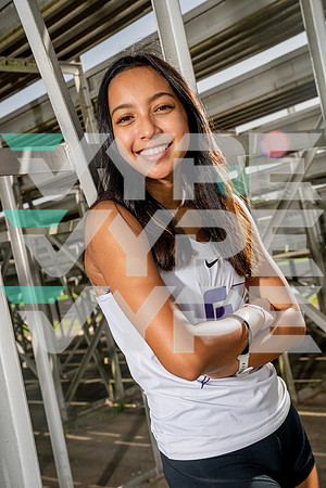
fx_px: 679
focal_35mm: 50
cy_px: 244
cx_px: 163
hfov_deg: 27.0
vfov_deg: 39.6
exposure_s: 1/250
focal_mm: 50
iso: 100
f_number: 8
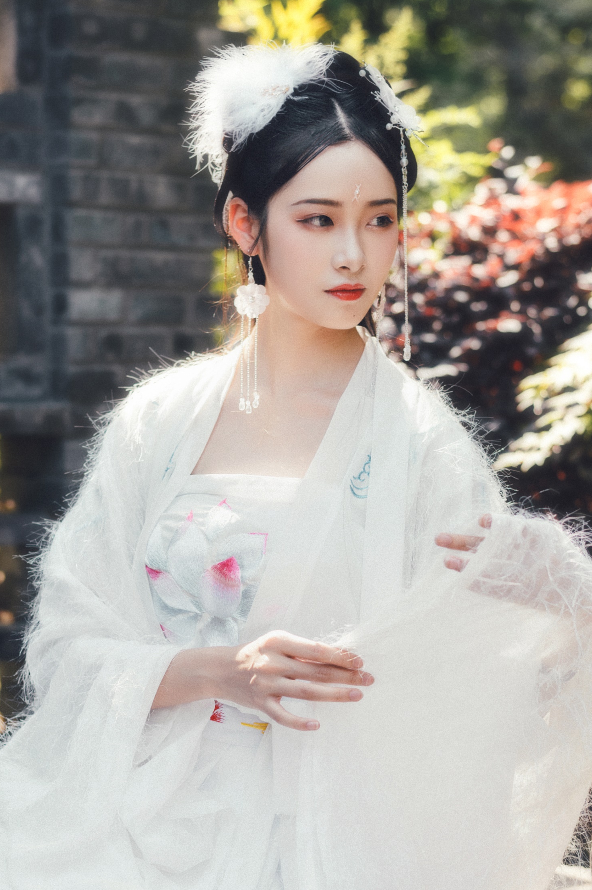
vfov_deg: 38.9
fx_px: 1260
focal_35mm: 51
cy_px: 450
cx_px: 300
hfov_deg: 26.4
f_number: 2.8
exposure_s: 1/400
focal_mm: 50
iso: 100
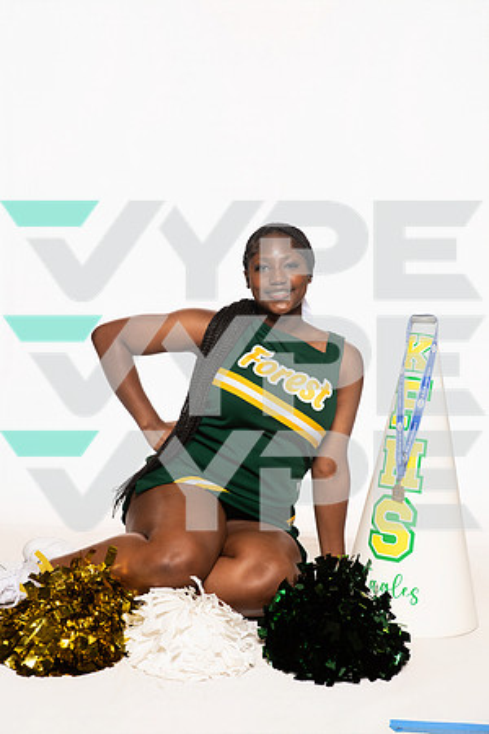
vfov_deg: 34.5
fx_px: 1182
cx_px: 244
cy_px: 367
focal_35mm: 58
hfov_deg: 23.4
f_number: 7.1
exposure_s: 1/320
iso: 800
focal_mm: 58
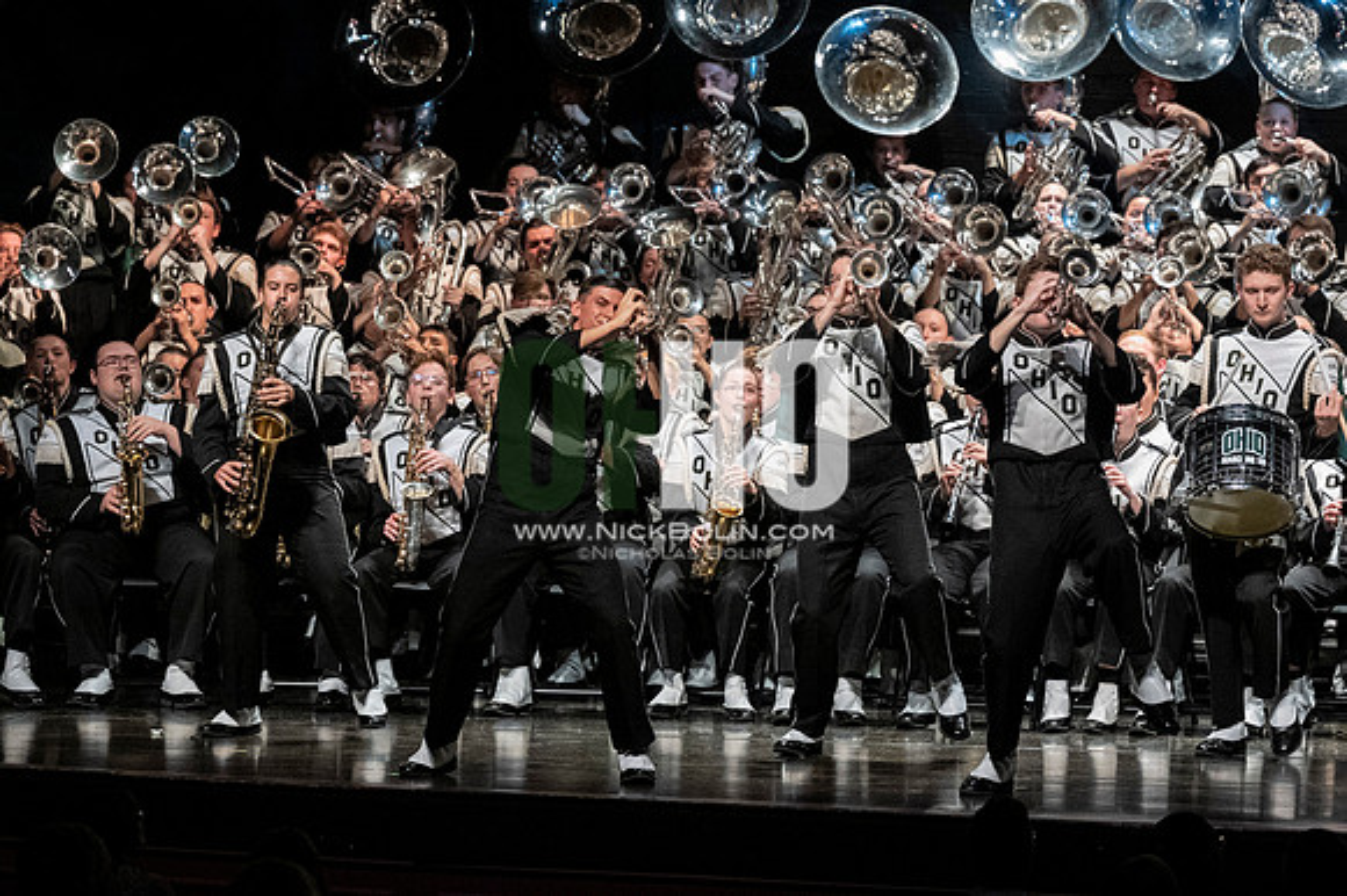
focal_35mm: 210
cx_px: 674
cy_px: 448
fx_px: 7853
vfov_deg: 6.5
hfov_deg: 9.8
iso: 4000
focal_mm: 140
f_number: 4
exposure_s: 1/500
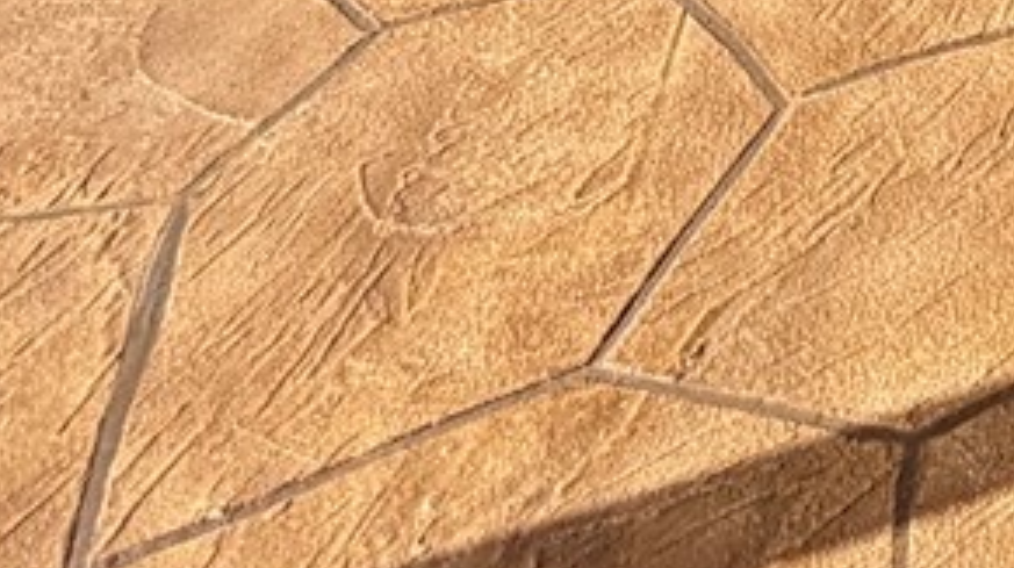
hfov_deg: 21.0
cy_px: -1133
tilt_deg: -8.0
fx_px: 2256
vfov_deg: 10.4
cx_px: 1575
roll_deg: +1.7
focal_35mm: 84
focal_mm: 2.22
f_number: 2.2
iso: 32
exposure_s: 1/770
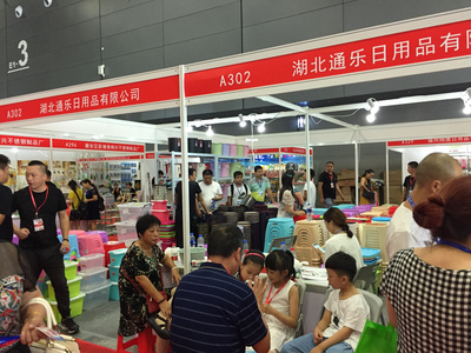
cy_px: 176
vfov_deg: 48.2
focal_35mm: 29
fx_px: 395
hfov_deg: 61.7
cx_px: 236
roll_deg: -1.1
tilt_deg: +1.3
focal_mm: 4.15
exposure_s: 1/33
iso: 200
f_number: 2.2
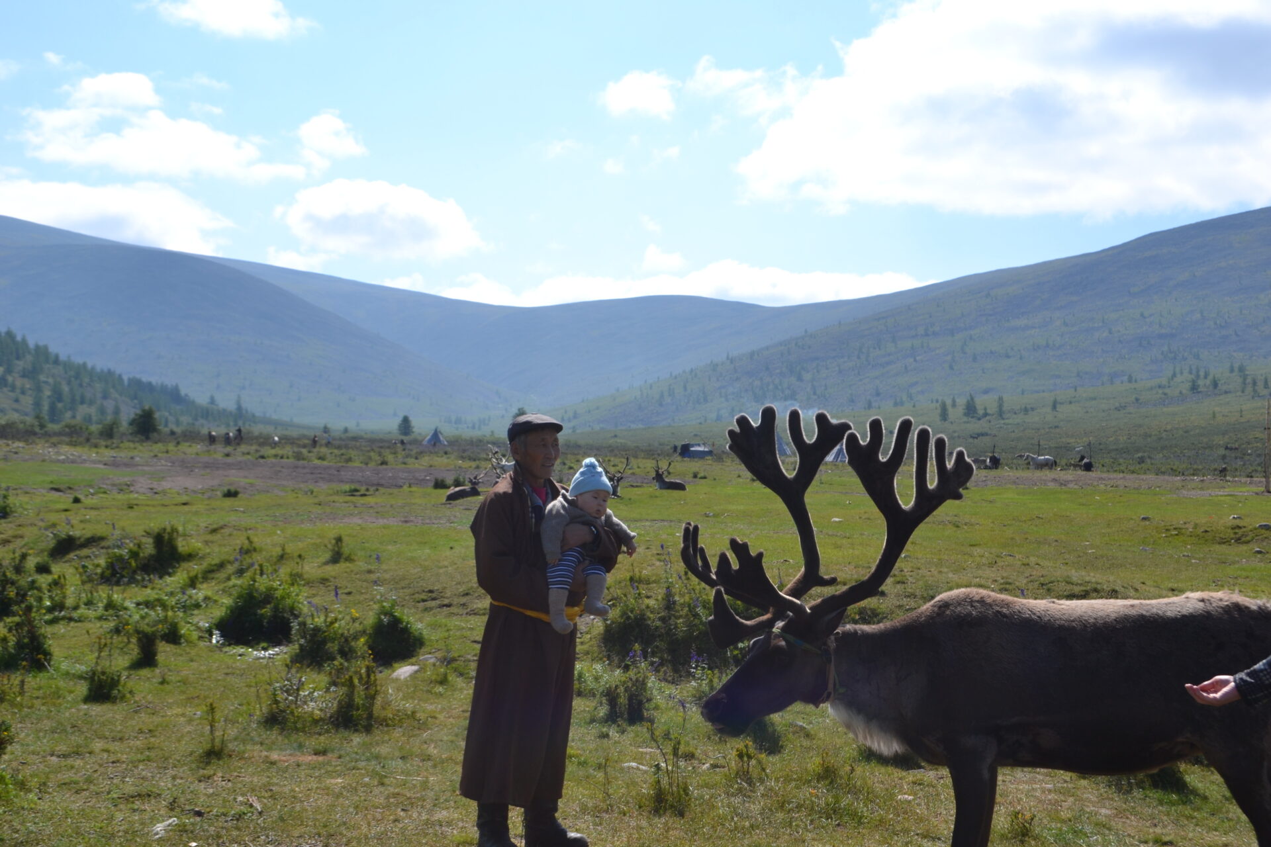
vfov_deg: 31.9
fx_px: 1483
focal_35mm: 42
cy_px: 424
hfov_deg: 46.4
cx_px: 636
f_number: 8
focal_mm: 28
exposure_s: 1/250
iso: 100
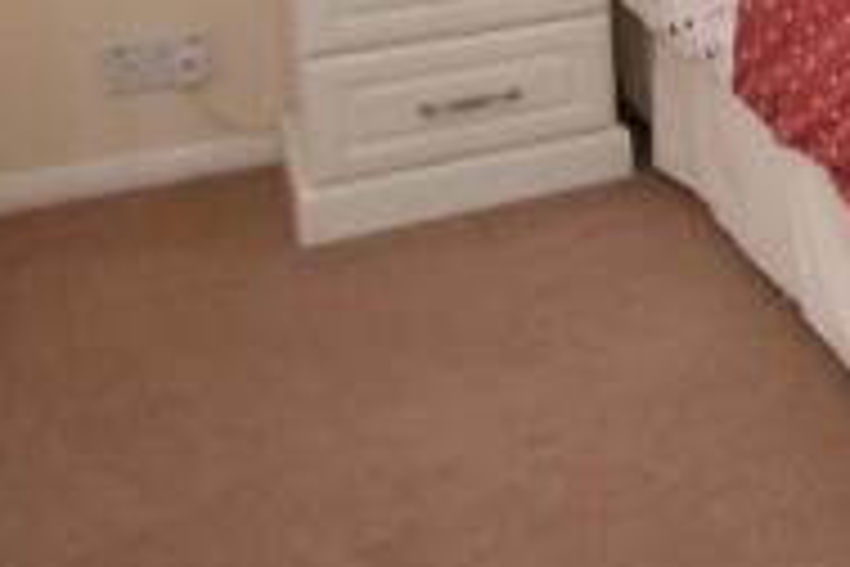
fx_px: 1413
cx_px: 1432
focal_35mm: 60
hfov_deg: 23.0
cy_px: -290
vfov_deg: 19.6
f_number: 3.5
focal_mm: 11.5
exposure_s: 1/60
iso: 400
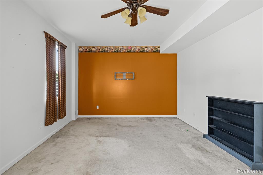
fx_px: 117
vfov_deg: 73.7
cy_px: 88
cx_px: 132
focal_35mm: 16
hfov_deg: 96.8
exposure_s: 1/125
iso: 6400
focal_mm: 16
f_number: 4
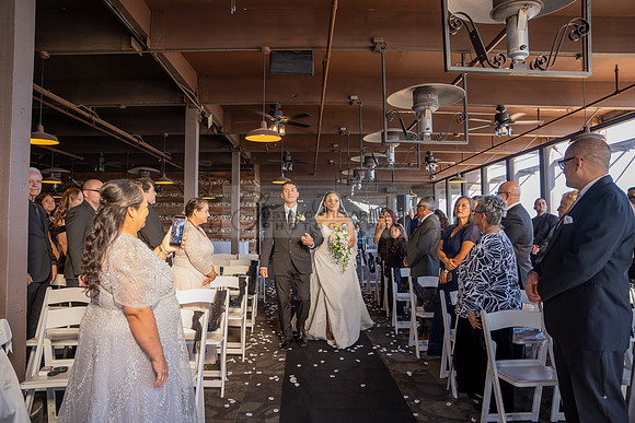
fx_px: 423
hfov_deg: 73.7
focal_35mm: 24
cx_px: 318
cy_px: 212
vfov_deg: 53.2
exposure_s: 1/100
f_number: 3.5
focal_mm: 24
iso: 320
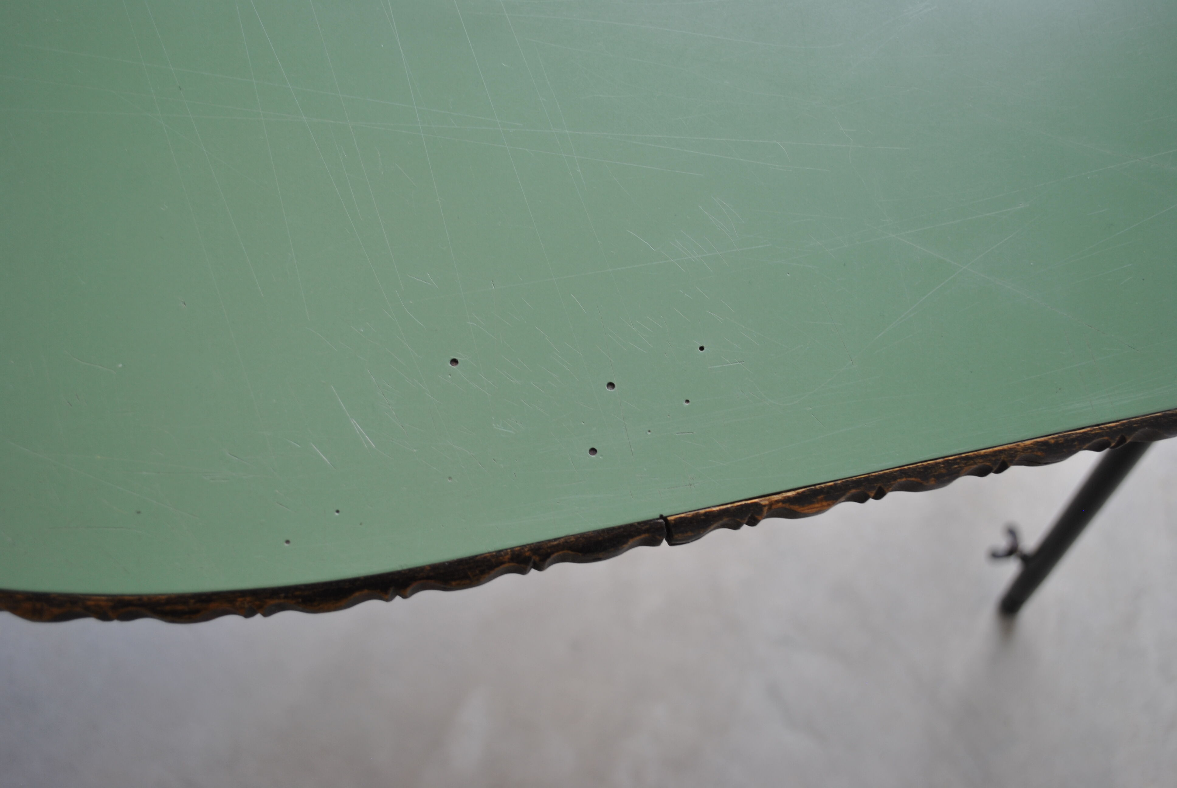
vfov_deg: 34.3
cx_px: 588
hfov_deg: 49.5
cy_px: 394
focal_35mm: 39
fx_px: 1277
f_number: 4.2
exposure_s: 1/15
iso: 100
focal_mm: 26
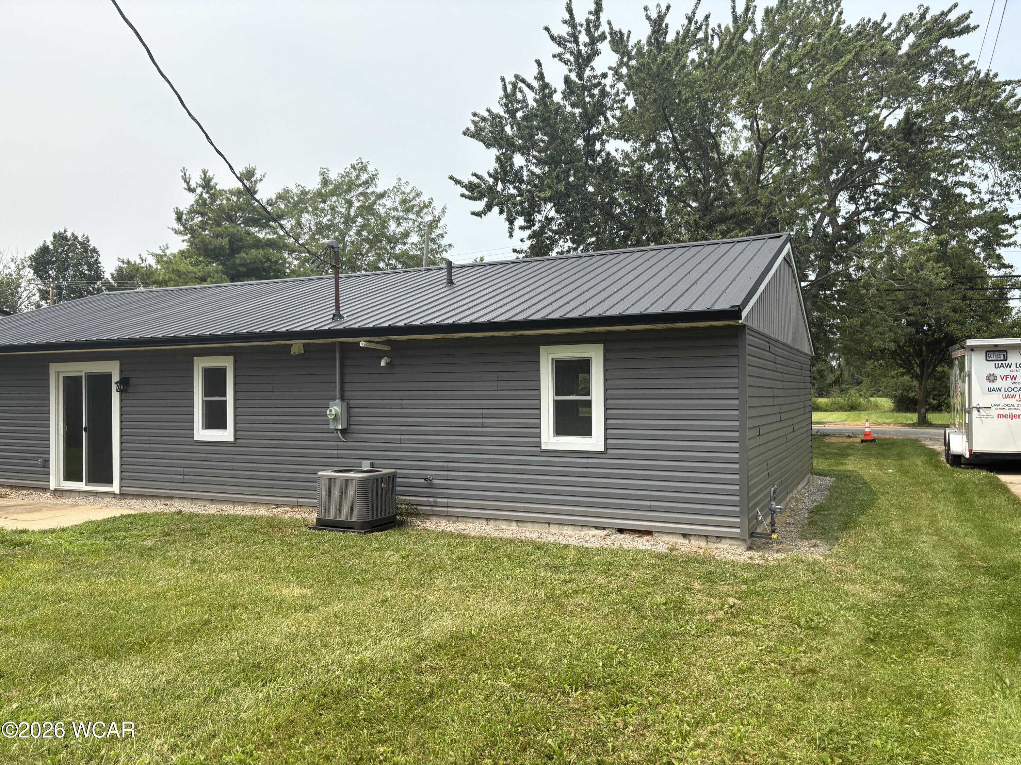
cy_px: 382
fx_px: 767
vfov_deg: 53.1
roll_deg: +0.8
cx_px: 510
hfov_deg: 67.3
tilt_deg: +0.6
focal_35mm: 26
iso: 50
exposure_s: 1/2283
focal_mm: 5.96
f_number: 1.6
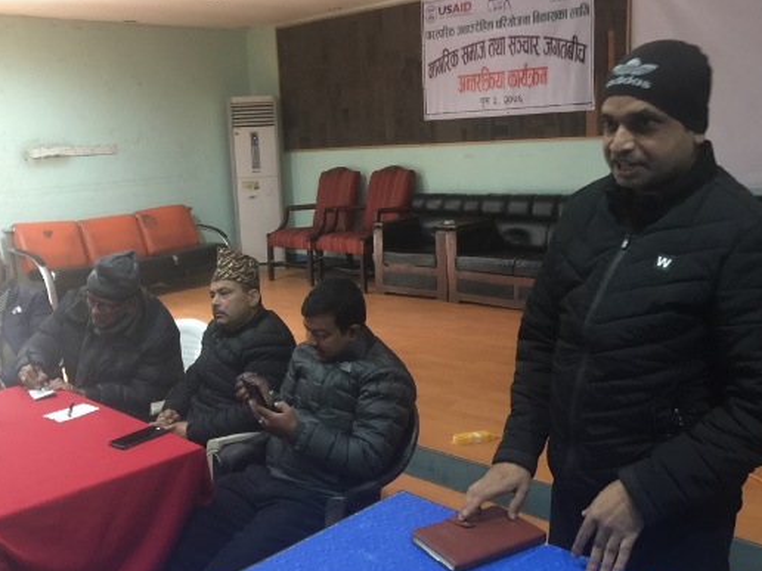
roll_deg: +0.9
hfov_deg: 51.3
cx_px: 349
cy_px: 255
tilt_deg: -8.6
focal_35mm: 36
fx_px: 792
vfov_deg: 39.6
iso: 100
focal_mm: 4.15
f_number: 2.2
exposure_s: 1/4
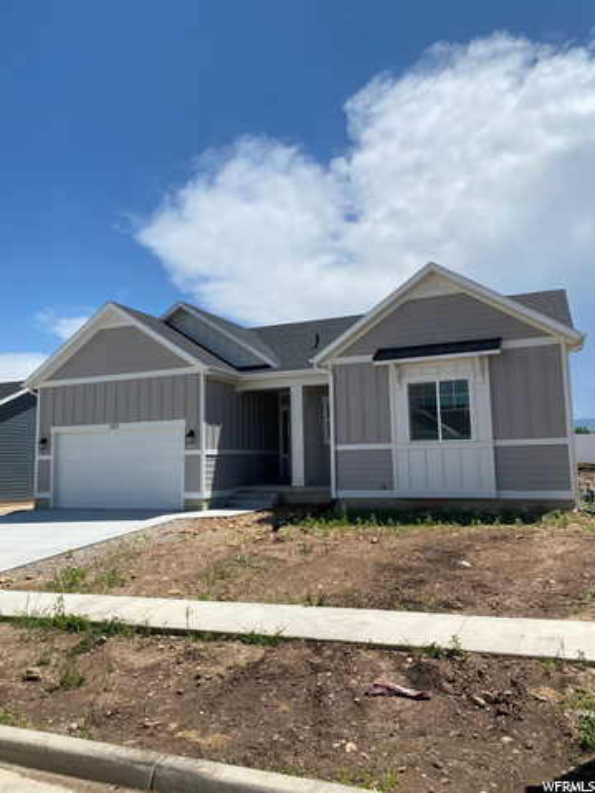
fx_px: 596
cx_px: 298
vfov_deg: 67.3
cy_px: 396
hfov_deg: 53.1
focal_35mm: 26
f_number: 1.8
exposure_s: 1/5236
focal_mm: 4.25
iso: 32
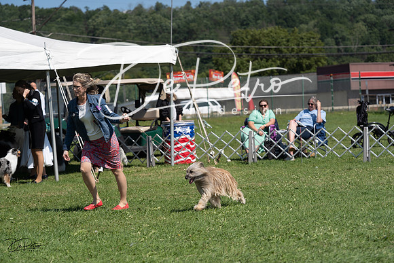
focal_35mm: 105
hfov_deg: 19.5
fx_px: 1149
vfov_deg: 13.0
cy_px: 132
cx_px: 197
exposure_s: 1/800
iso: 100
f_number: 5
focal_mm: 105
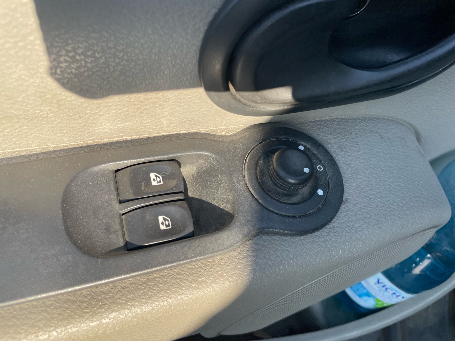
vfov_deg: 53.1
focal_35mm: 26
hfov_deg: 67.3
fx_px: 342
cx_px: 228
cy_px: 170
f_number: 1.6
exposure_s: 1/615
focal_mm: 4.2
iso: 32
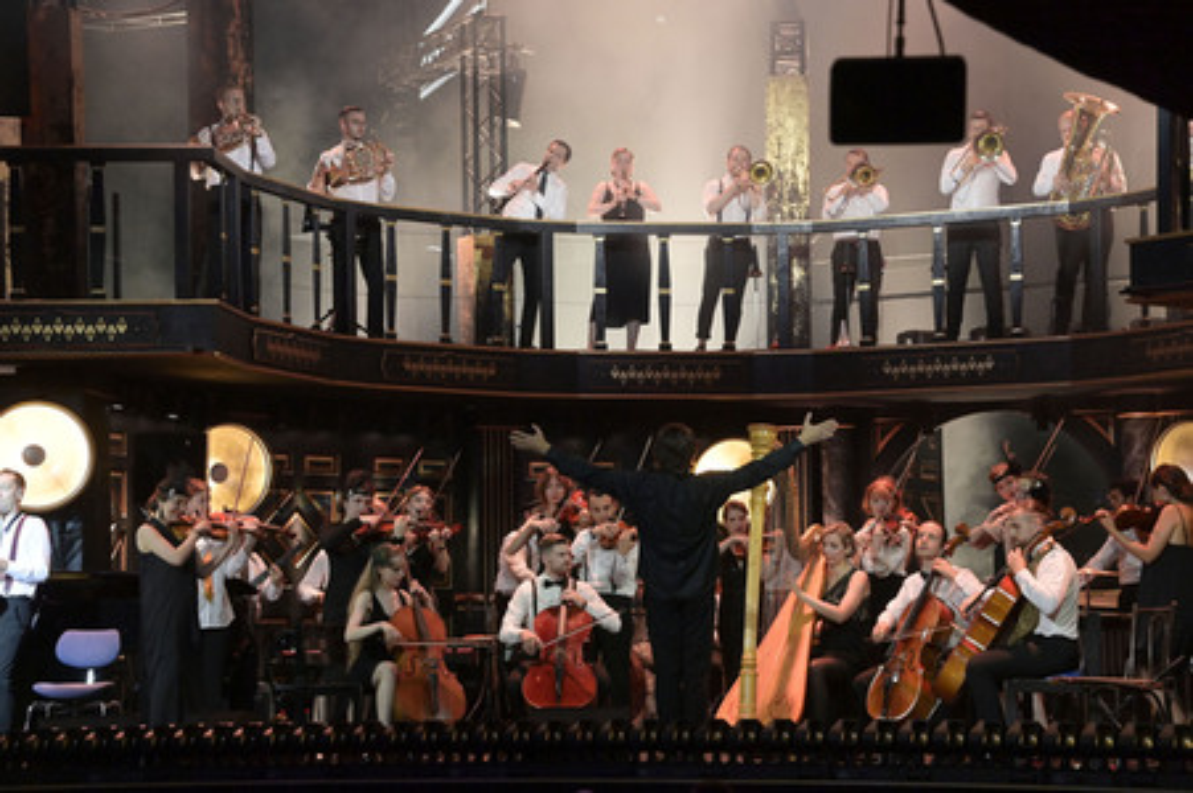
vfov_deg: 13.7
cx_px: 596
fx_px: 3311
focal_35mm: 100
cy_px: 396
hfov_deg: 20.4
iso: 8000
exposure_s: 1/320
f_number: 6.3
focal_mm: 100
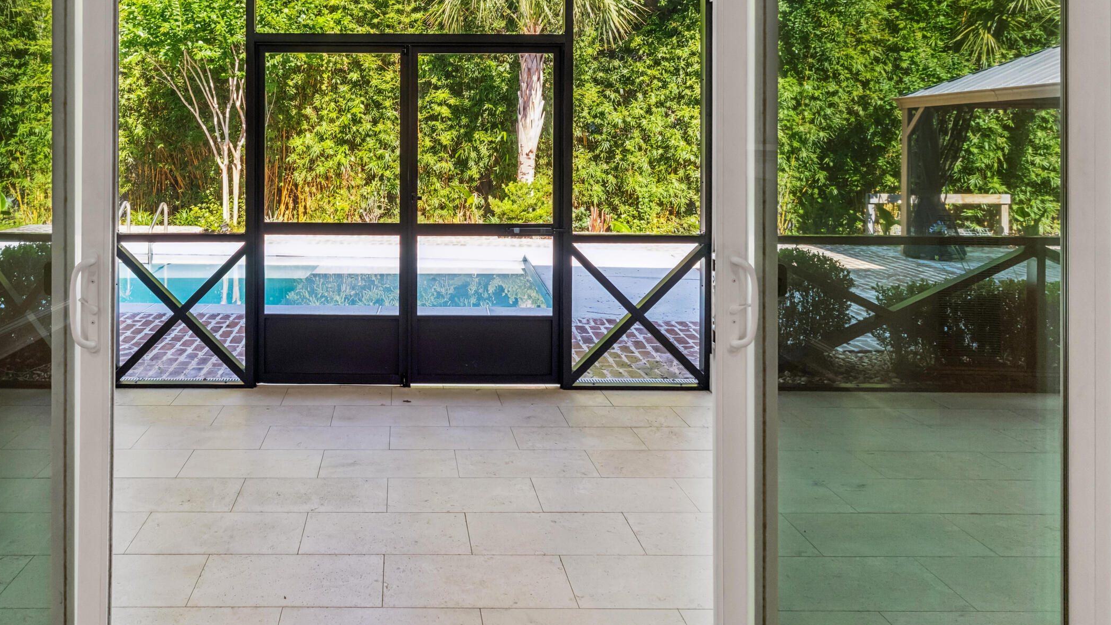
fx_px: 766
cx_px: 402
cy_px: 142
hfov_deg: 70.5
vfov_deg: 42.7
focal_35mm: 26
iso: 250
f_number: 8
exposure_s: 1/30
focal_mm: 17
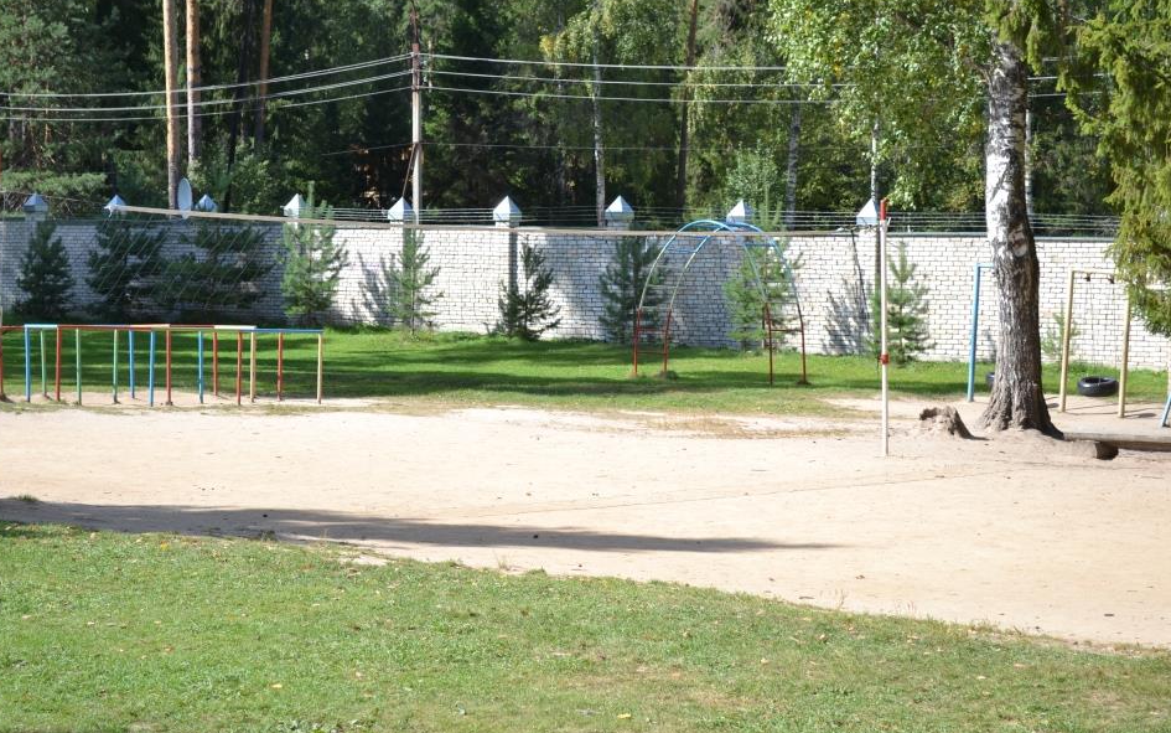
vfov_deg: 17.5
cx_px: 538
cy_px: 349
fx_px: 2380
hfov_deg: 27.6
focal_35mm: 75
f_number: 5.3
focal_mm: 45
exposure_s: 1/200
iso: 100
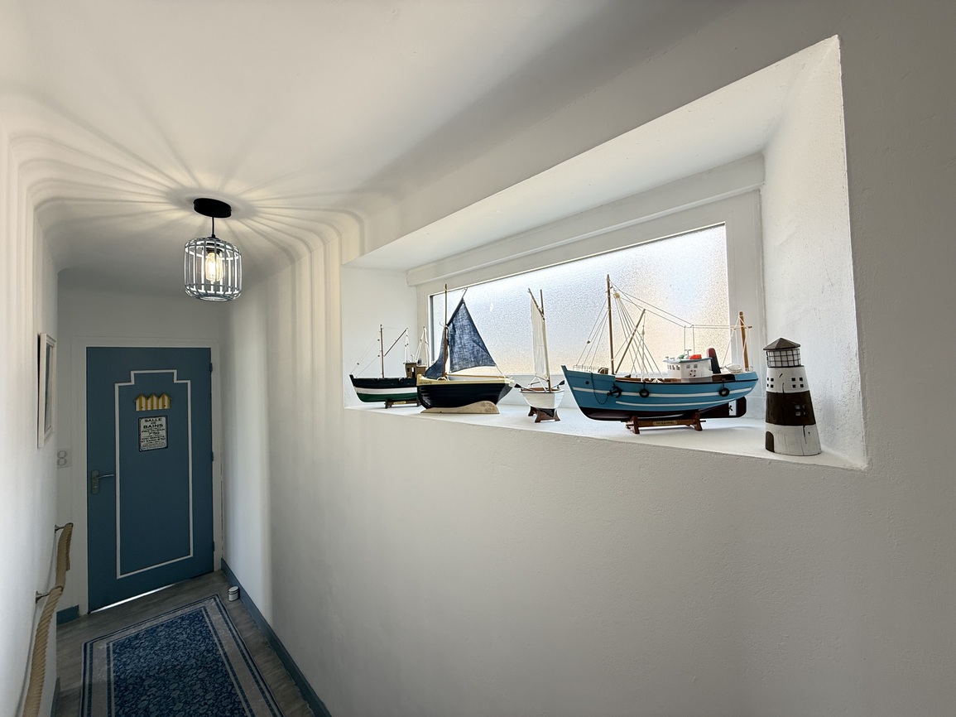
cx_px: 478
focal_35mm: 14
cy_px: 358
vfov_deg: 85.7
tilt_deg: +2.1
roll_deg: +1.7
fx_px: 387
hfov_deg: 102.1
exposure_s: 1/99
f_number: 2.2
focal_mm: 2.22
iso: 80
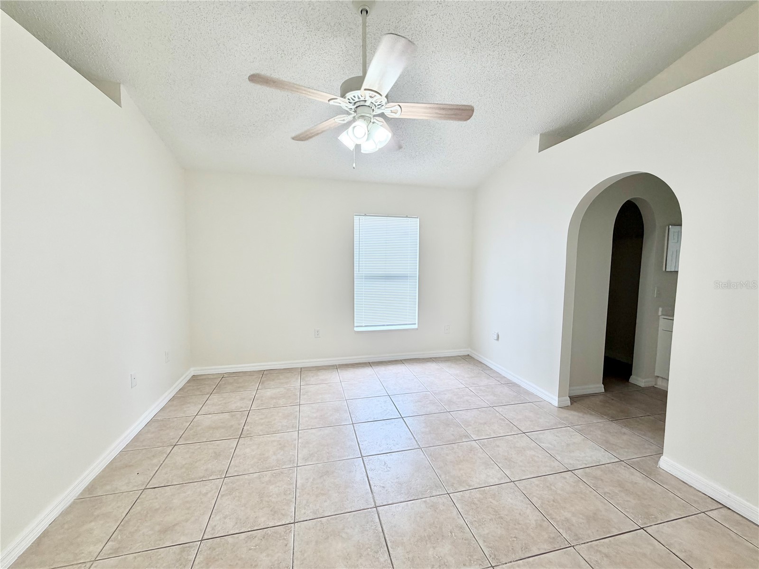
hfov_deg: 102.1
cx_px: 380
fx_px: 307
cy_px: 284
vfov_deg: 85.7
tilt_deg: -4.5
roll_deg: -0.6
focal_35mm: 14
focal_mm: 2.22
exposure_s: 1/120
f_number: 2.2
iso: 160
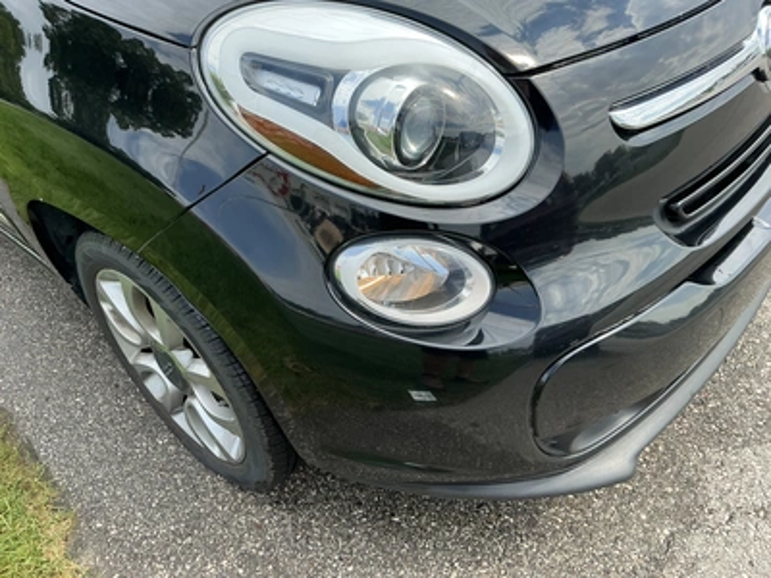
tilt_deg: -37.9
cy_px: 289
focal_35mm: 28
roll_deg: +5.8
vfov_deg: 49.7
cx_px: 386
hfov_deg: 63.4
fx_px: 624
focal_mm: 3
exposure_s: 1/469
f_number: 1.8
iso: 25
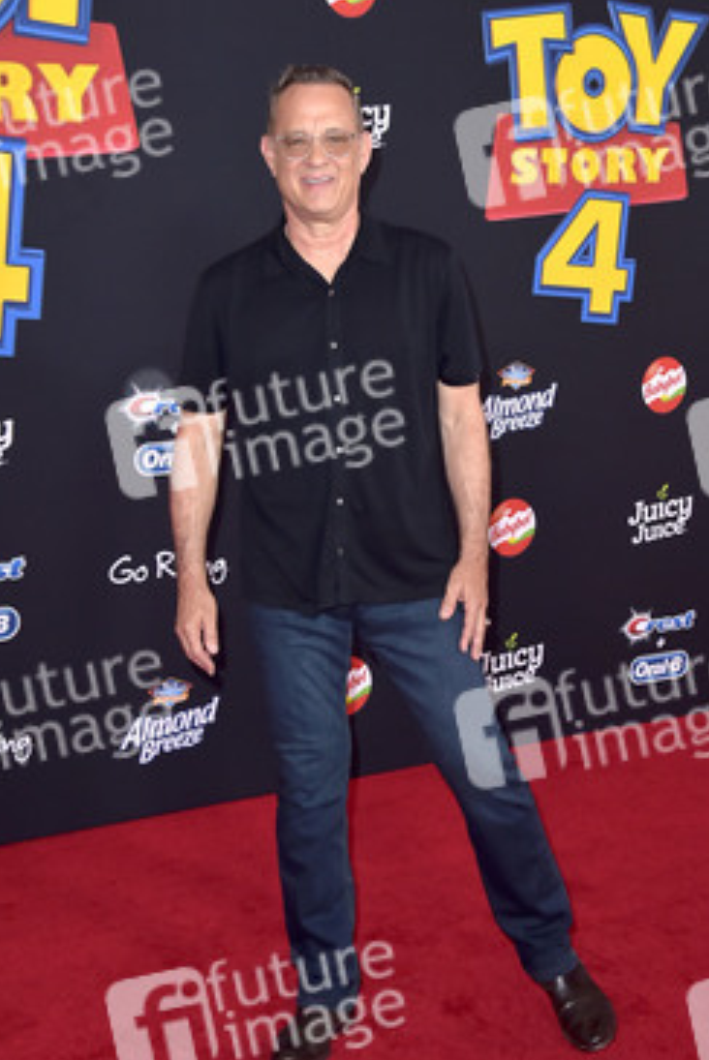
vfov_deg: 35.0
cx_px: 341
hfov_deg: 23.8
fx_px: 1681
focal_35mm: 57
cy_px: 575
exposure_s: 1/200
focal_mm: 52
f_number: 7.1
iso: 500
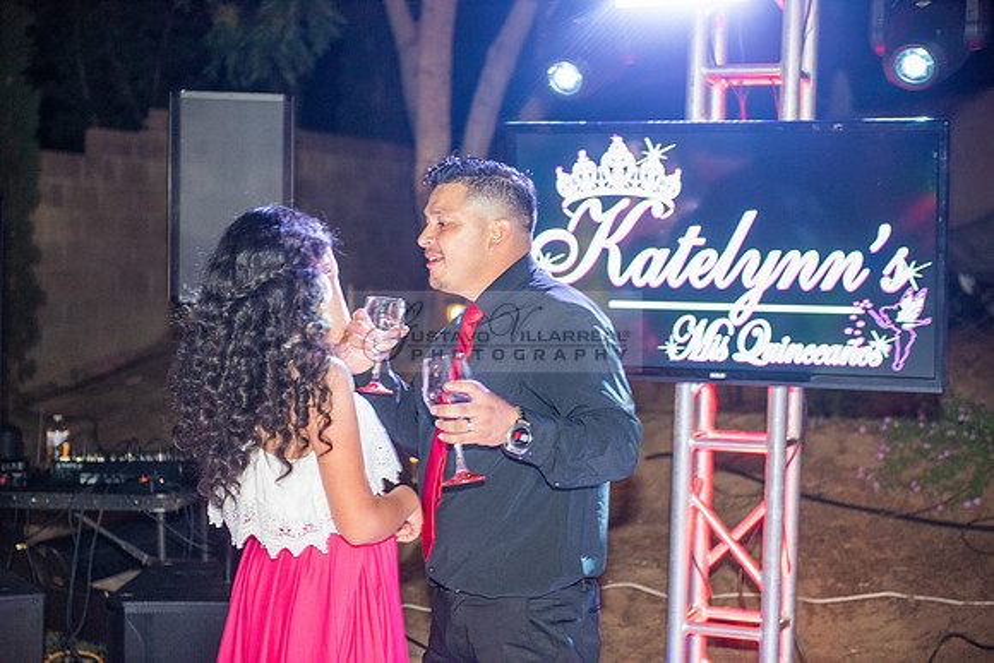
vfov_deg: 19.5
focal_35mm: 70
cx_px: 497
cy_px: 332
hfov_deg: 28.8
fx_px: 1933
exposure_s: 1/100
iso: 1600
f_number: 3.2
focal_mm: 70
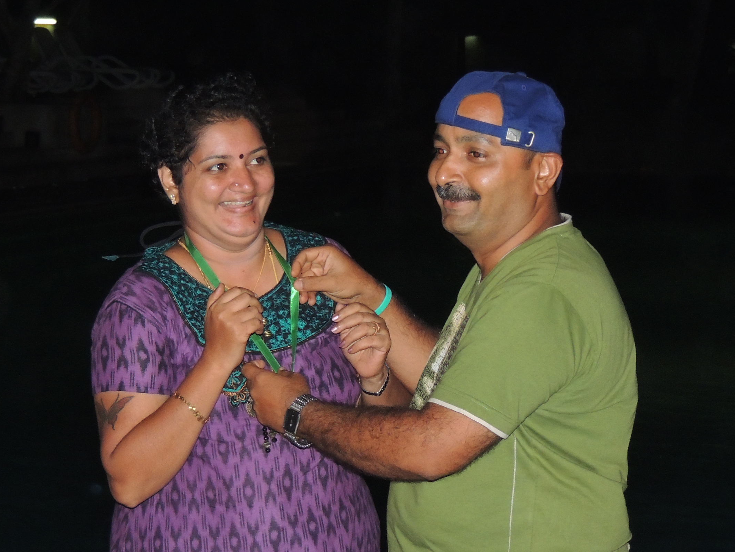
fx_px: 2442
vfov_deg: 12.9
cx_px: 378
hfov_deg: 17.1
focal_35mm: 115
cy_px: 340
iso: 560
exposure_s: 1/60
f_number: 3.9
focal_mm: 13.3
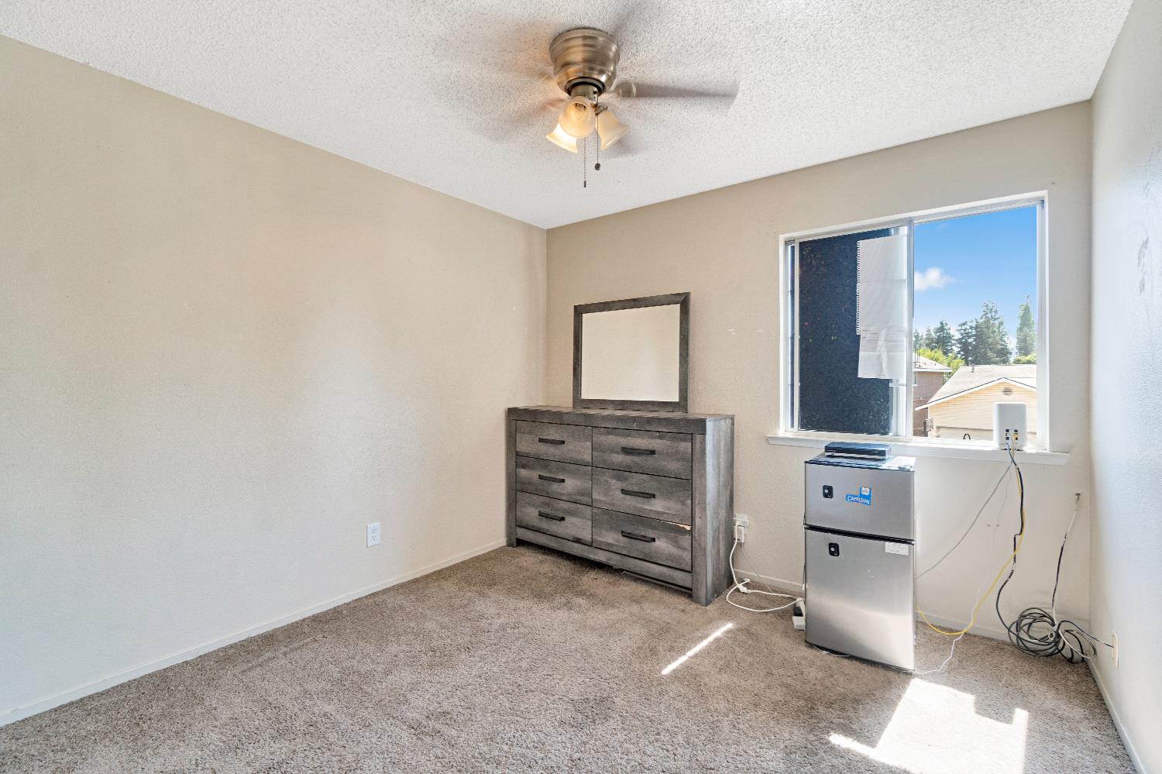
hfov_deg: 100.4
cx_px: 581
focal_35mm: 15
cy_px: 387
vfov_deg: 77.3
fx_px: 484
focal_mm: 10
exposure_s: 1/25
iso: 400
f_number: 8
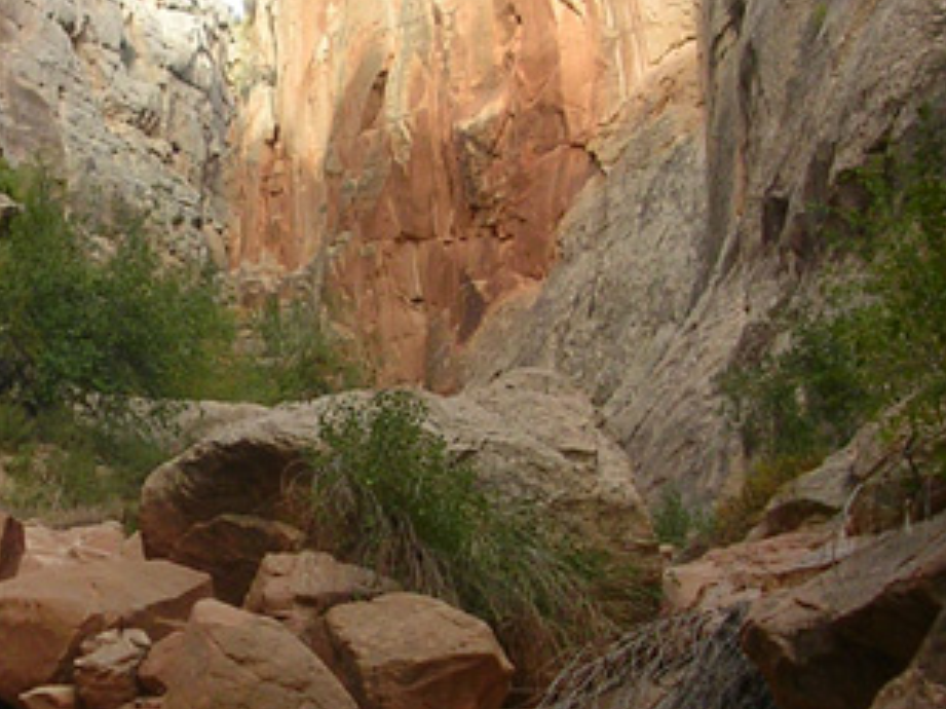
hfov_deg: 19.6
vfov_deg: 14.9
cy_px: 373
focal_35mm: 99
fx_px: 2704
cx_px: 185
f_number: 2.8
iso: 50
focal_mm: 5.8
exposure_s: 1/230
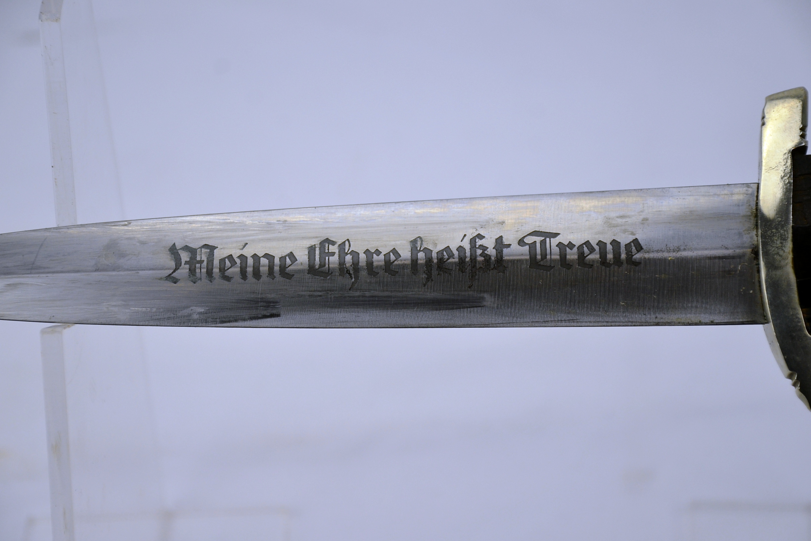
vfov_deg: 12.1
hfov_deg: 18.0
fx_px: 2557
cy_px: 271
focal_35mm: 114
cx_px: 405
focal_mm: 75
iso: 400
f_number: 5.3
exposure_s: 1/320
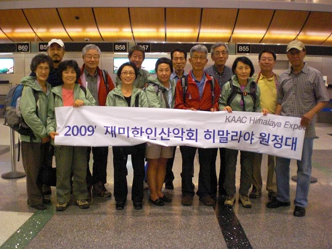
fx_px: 365
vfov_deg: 37.7
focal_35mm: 38
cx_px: 166
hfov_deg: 49.0
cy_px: 124
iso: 800
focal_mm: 6.3
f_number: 3.1
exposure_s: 1/20
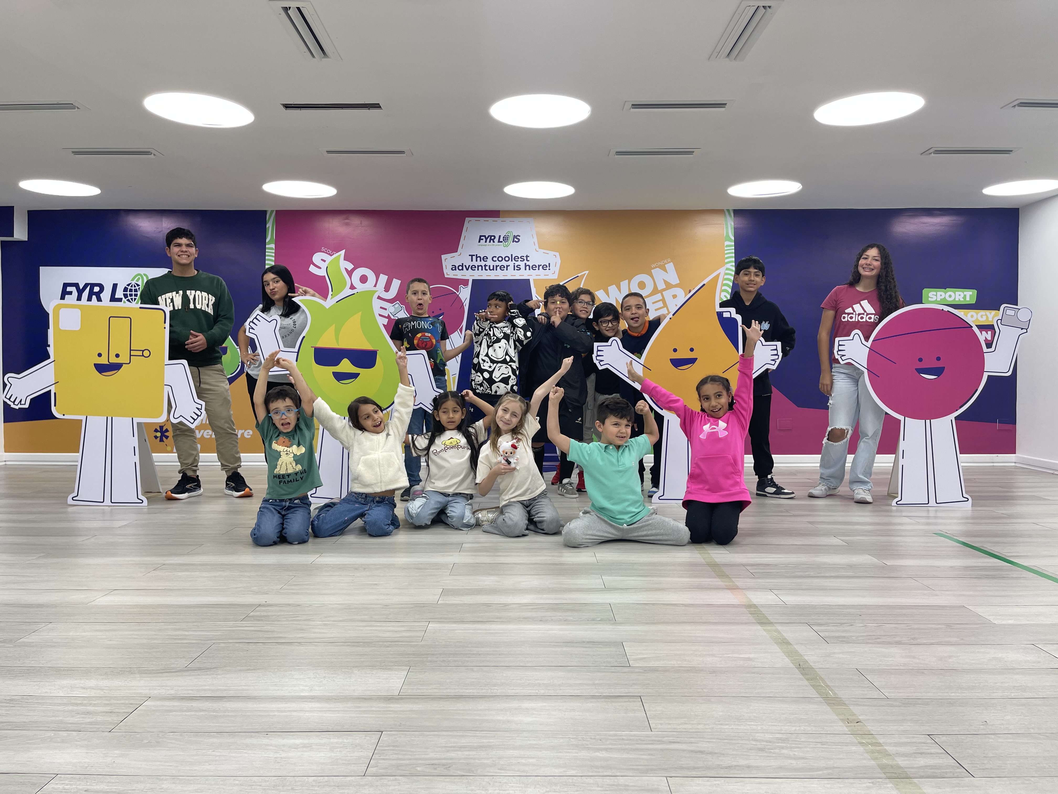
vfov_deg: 54.9
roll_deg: -0.4
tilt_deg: -3.1
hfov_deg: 69.4
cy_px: 397
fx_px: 764
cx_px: 529
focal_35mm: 25
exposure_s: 1/120
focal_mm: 5.1
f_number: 1.6
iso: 64
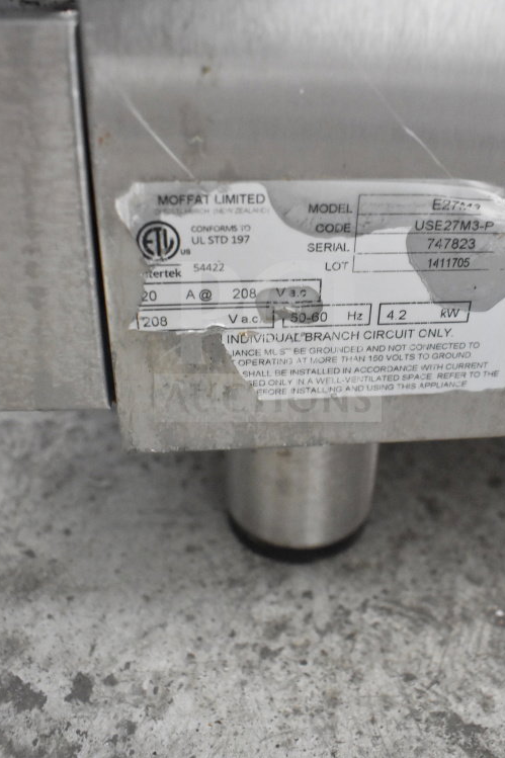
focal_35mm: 33
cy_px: 342
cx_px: 267
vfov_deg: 57.1
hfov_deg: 39.9
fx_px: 695
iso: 6400
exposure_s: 1/100
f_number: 5
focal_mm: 18
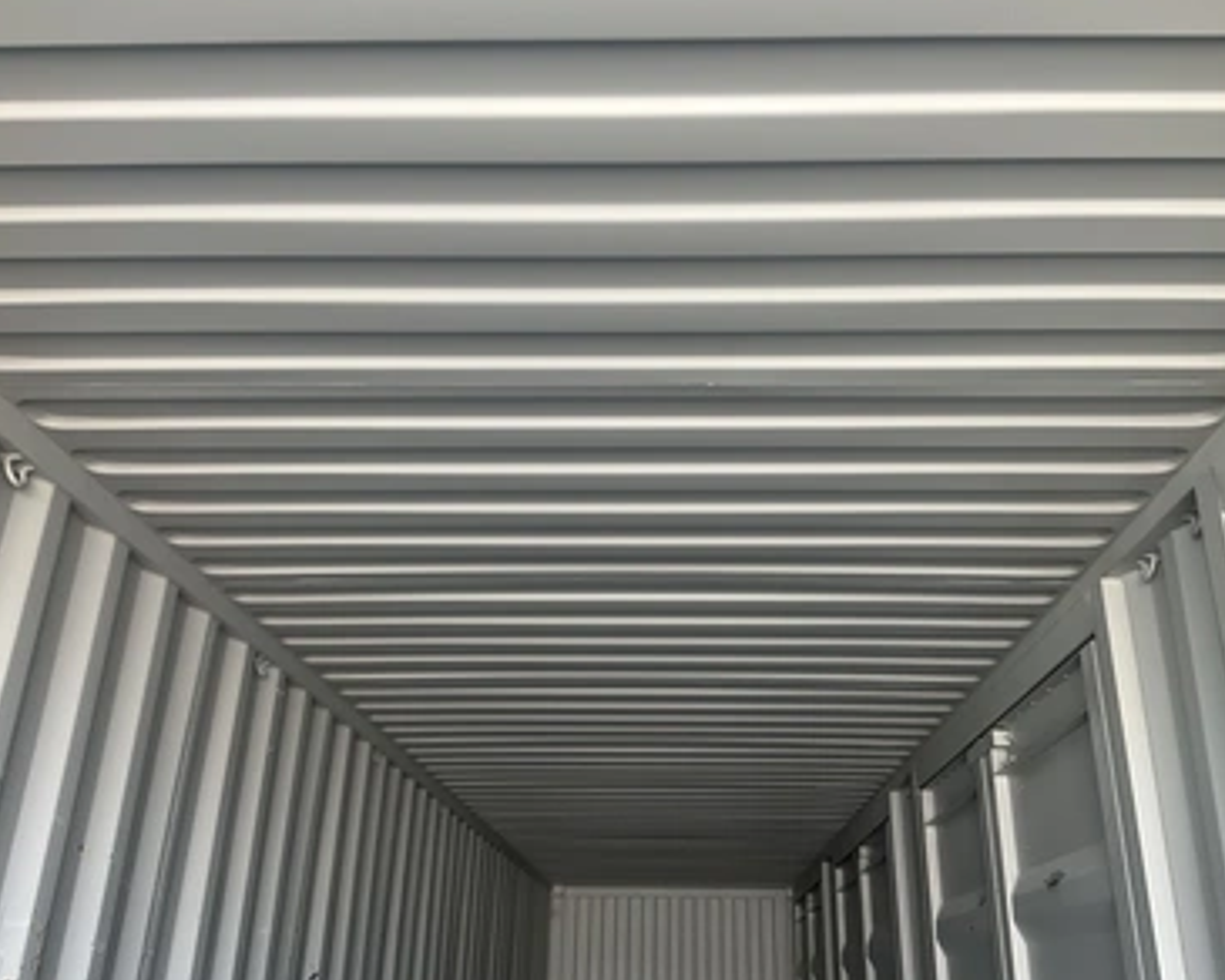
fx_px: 1124
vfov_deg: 47.1
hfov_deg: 57.1
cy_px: 483
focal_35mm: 31
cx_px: 654
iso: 32
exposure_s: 1/122
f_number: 1.8
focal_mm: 3
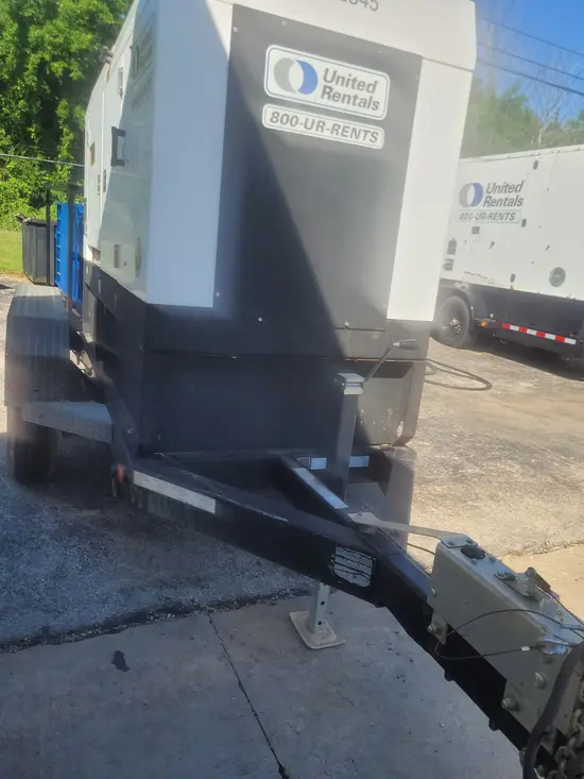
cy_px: 390
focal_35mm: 26
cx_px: 292
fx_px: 585
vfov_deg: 67.3
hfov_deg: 53.1
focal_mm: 5.4
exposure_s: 1/1311
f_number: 1.8
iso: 40
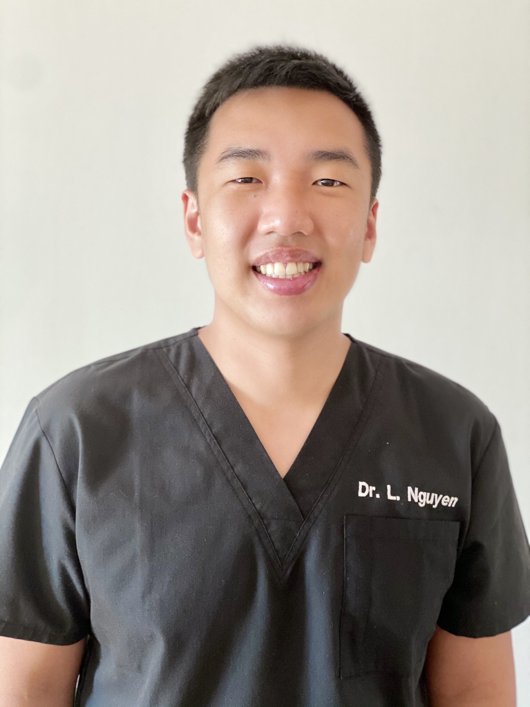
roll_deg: -2.2
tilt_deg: -7.0
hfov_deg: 28.0
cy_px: 354
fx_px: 1062
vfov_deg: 36.8
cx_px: 265
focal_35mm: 52
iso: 160
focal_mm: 6
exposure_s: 1/40
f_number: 2
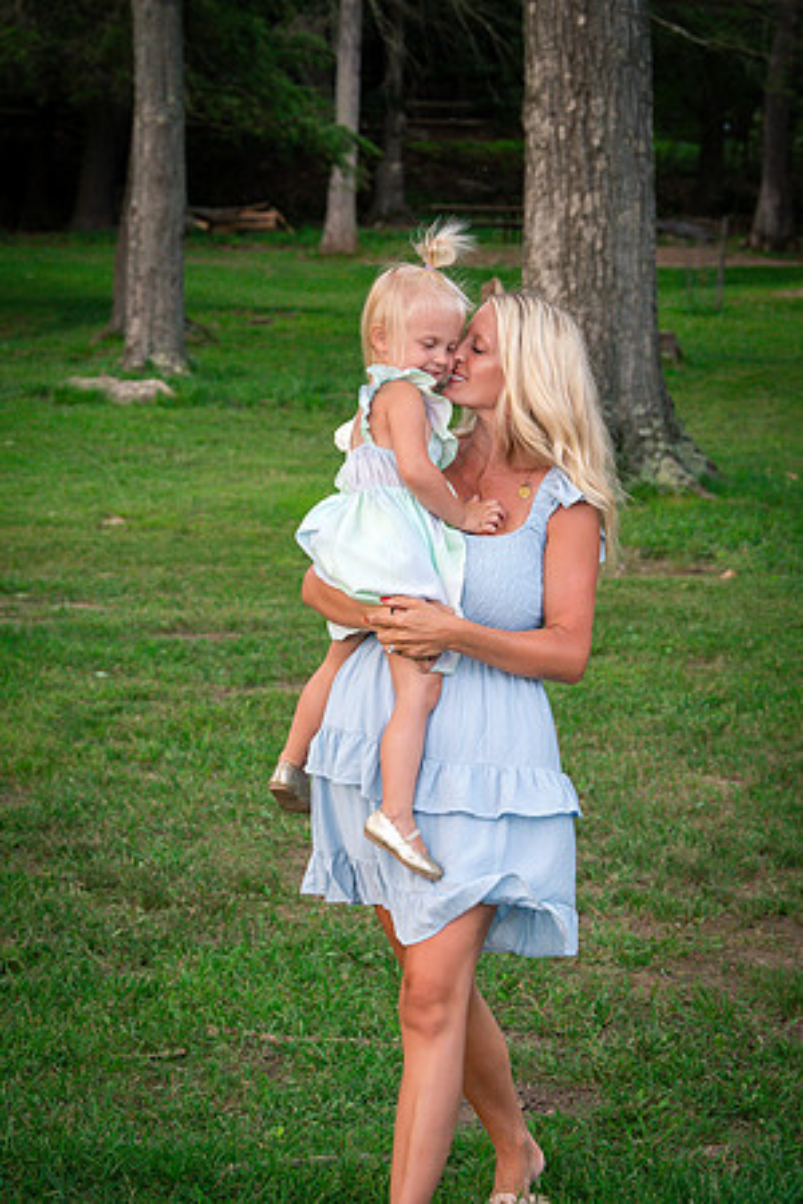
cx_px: 328
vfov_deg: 17.5
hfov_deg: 11.7
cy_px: 534
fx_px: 3909
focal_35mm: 117
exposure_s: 1/200
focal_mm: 70
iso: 800
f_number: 5.6
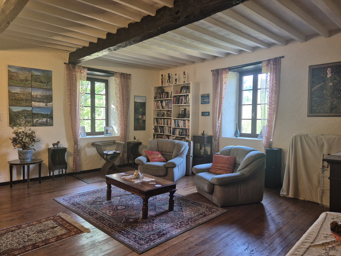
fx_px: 227
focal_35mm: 23
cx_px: 170
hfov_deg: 73.9
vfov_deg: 58.9
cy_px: 128
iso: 320
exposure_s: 1/100
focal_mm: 5.4
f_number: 1.8
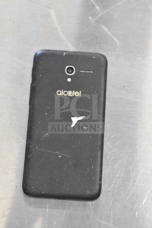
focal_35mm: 82
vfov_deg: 24.6
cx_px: 76
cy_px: 114
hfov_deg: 16.6
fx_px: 522
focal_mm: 55
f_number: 5.6
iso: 6400
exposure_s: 1/100
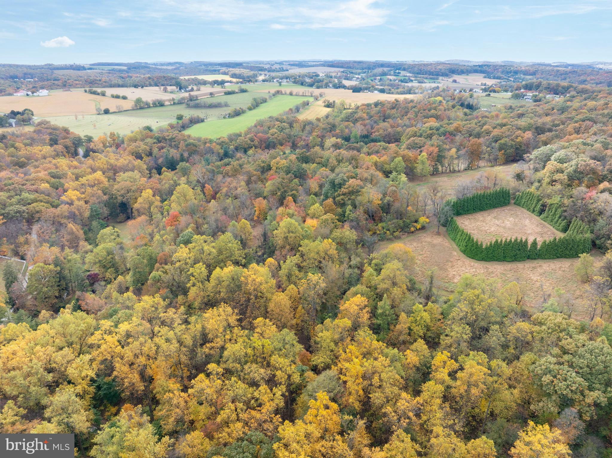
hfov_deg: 71.6
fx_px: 424
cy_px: 229
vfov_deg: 56.8
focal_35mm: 24
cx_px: 306
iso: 100
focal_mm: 12.29
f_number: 7.1
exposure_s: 1/100
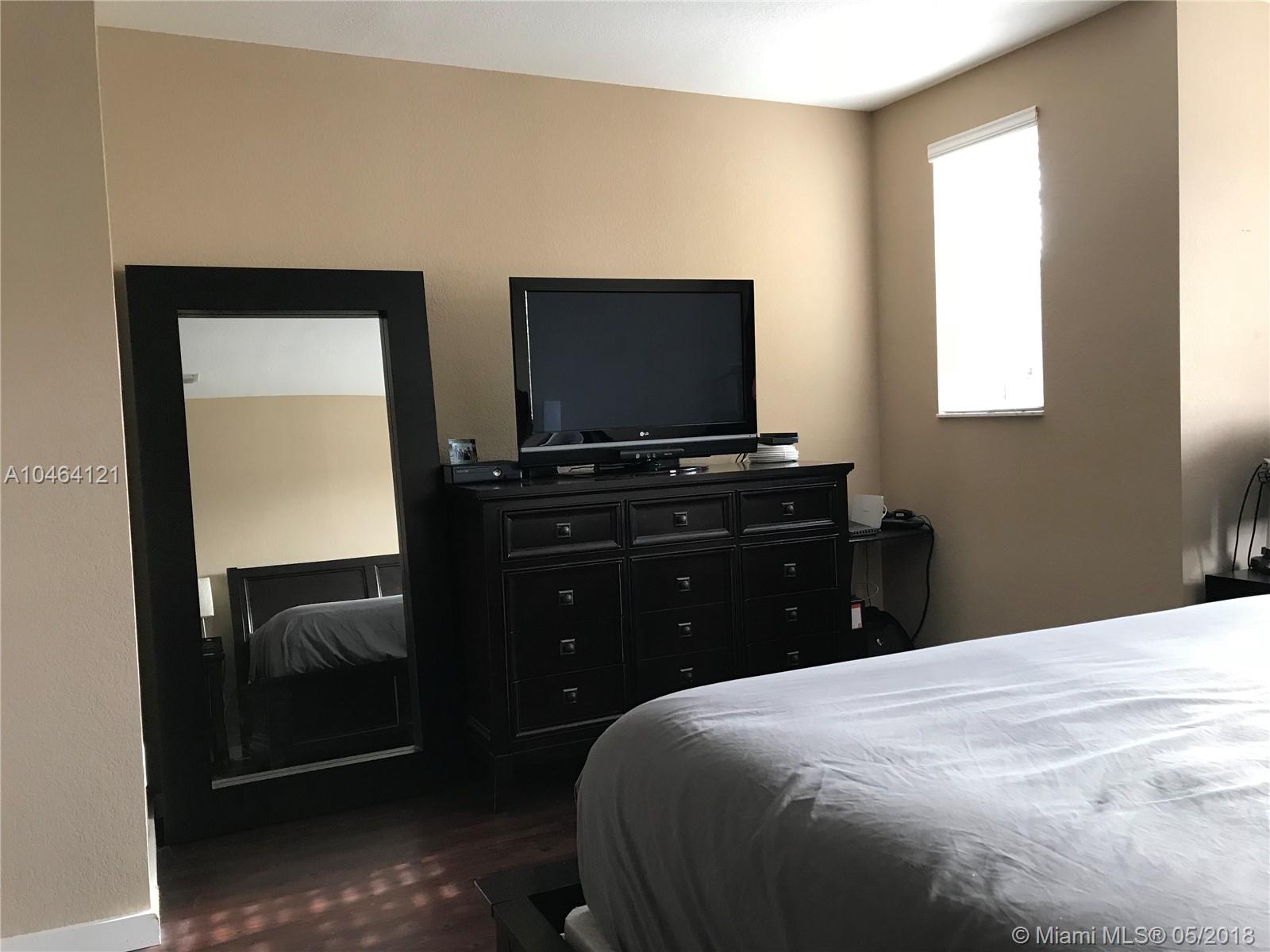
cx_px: 635
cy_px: 476
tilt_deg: -4.0
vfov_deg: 49.7
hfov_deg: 63.4
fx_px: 1027
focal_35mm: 28
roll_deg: +2.1
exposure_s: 1/17
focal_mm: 3.99
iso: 40
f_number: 1.8
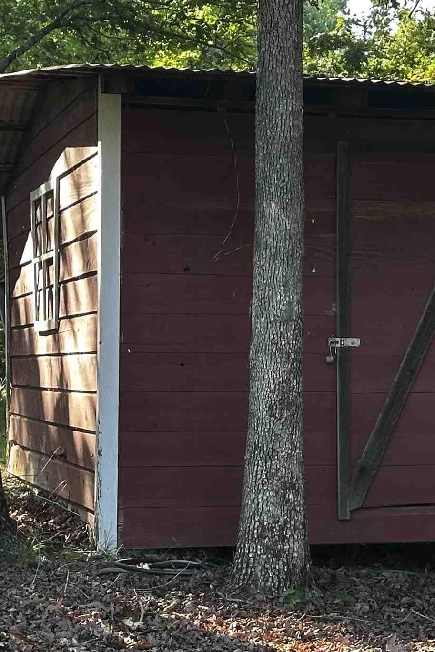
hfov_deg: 12.2
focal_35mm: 112
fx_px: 2029
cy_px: 340
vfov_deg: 18.3
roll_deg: +0.1
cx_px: 388
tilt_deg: -0.5
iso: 80
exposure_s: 1/122
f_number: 1.78
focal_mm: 6.86
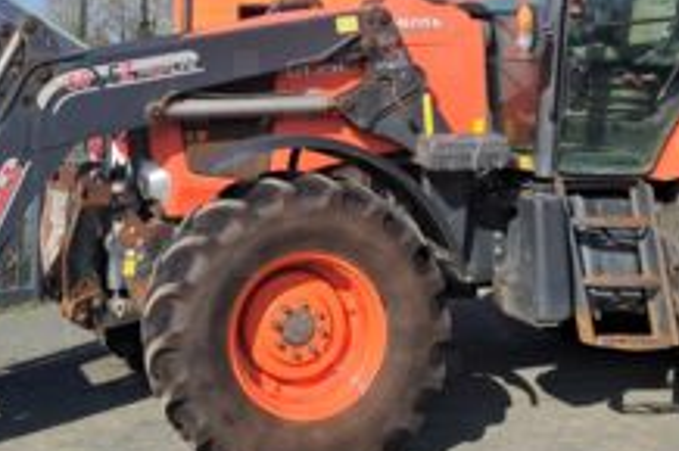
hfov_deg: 29.1
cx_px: 246
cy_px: 25
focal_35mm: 69
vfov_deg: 19.3
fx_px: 1300
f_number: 1.8
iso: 50
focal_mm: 4
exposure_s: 1/710
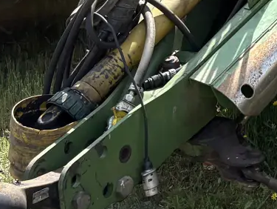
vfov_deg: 10.1
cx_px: 549
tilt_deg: -0.6
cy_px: -248
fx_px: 1065
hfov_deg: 12.9
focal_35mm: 133
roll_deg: +2.3
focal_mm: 5.96
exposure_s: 1/2283
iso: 64
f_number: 1.6
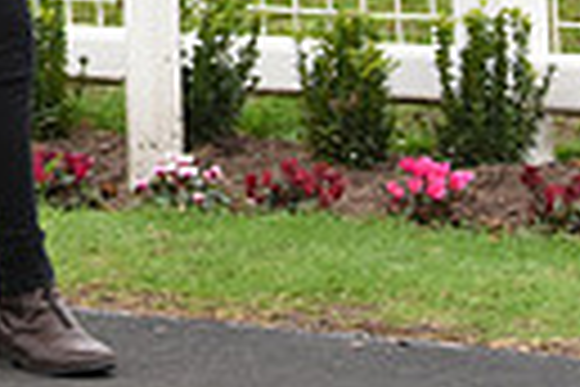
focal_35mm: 386
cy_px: -452
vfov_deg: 3.5
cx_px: -486
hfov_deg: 5.3
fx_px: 6218
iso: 1600
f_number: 3.5
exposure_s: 1/250
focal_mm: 86
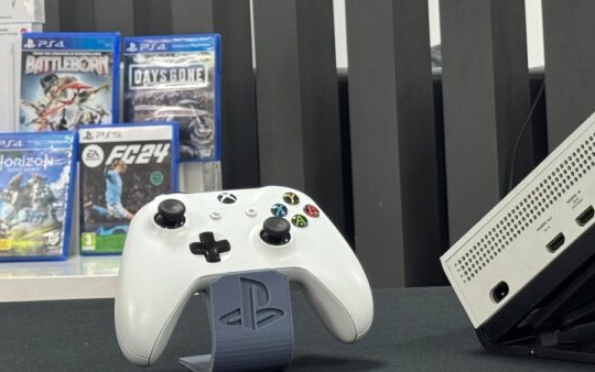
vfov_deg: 11.4
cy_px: -33
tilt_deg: +0.3
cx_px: 410
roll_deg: +2.6
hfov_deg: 18.4
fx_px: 1833
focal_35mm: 113
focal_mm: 6.76
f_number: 1.78
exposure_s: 1/50
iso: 125
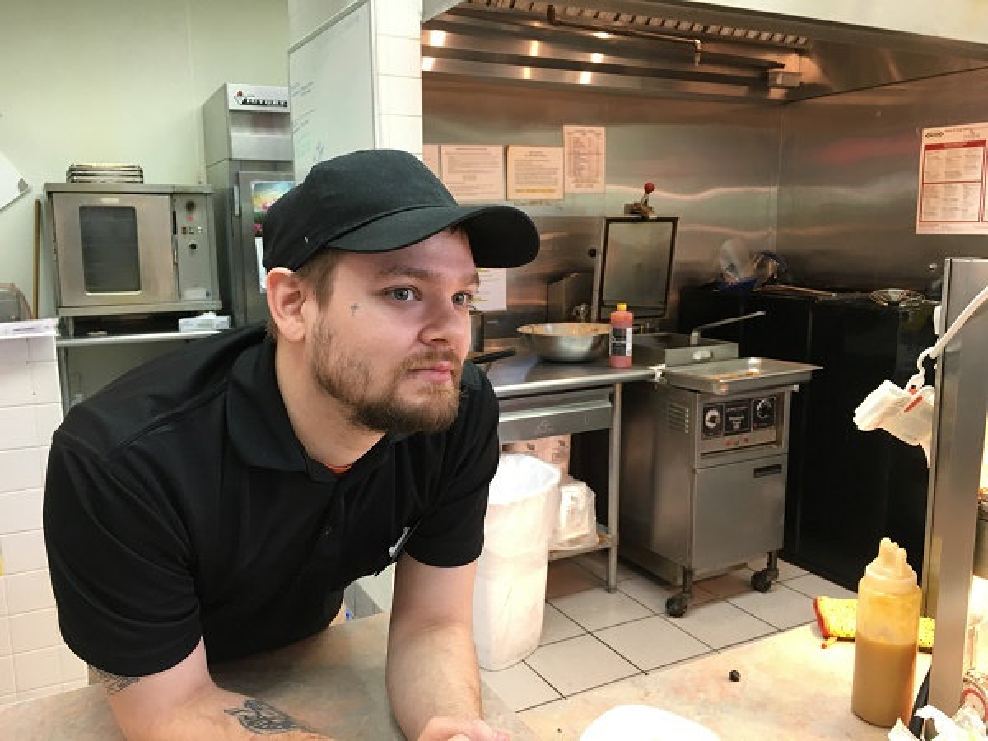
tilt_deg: -8.9
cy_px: 370
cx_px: 494
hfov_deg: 61.7
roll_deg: +0.2
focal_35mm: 29
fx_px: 828
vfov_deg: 48.2
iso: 64
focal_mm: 4.15
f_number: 2.2
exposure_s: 1/30
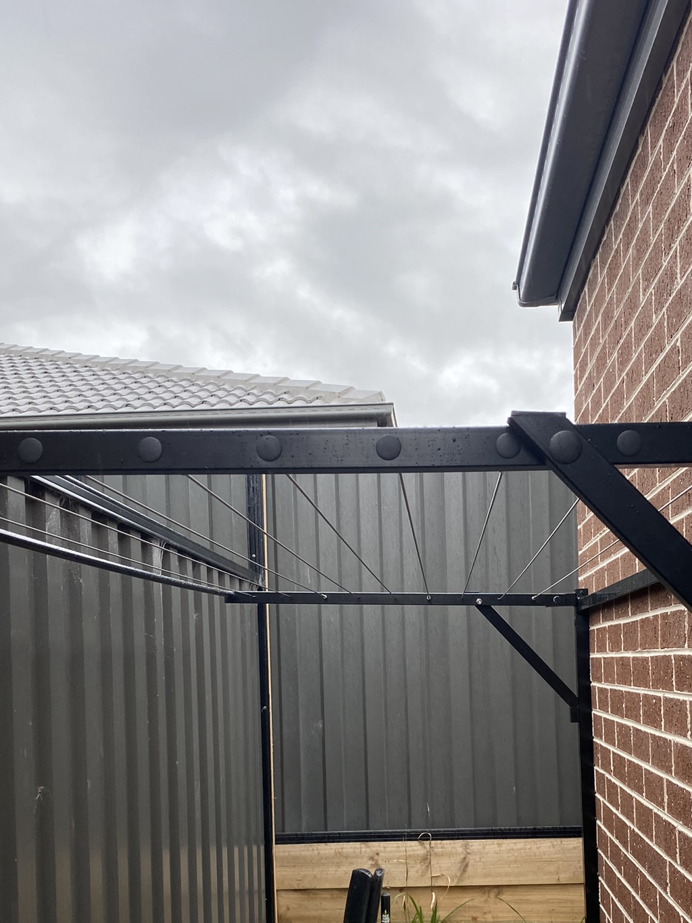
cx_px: 391
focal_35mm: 39
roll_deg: +1.6
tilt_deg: +2.6
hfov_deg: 36.8
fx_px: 1039
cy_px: 648
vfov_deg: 46.7
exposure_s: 1/121
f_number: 1.8
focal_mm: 4.25
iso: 50
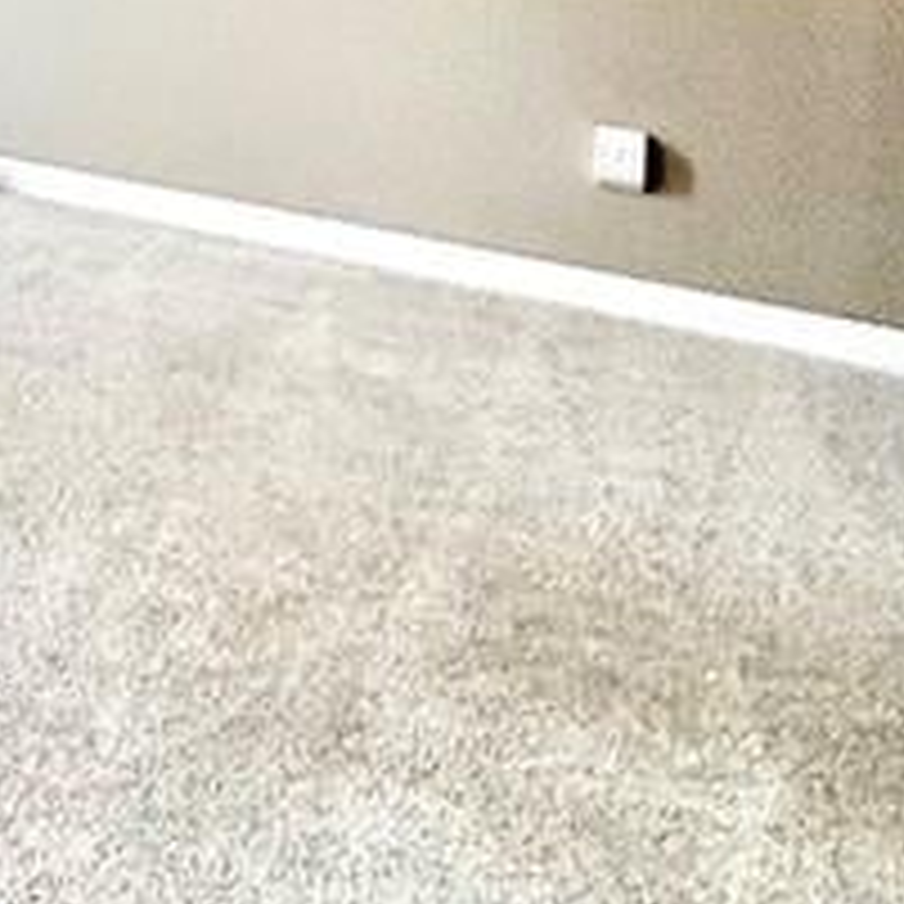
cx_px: -917
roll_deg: -1.3
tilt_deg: -0.3
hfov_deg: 18.1
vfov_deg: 23.7
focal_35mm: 63
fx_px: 1861
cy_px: -310
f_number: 2.2
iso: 160
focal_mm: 2.22
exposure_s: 1/120
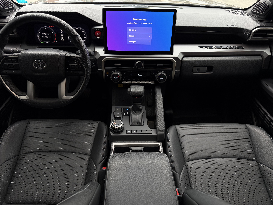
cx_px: 136
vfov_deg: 56.8
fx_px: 189
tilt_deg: -37.7
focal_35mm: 24
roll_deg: -2.5
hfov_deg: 71.6
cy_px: 102
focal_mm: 6.76
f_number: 1.78
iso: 160
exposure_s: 1/138
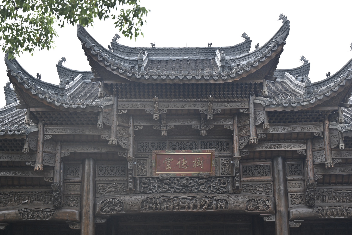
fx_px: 684
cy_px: 118
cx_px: 176
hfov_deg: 28.8
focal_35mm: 70
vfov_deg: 19.5
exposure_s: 1/250
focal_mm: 70
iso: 220
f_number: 4
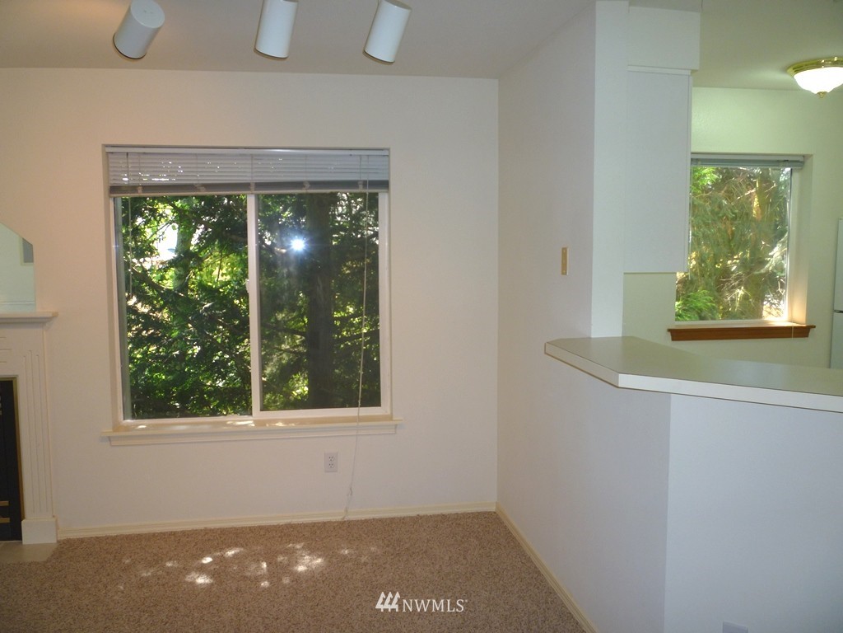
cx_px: 422
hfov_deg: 61.7
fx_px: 706
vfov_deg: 48.2
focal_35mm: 29
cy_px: 316
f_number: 3.3
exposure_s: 1/30
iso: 100
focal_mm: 5.2
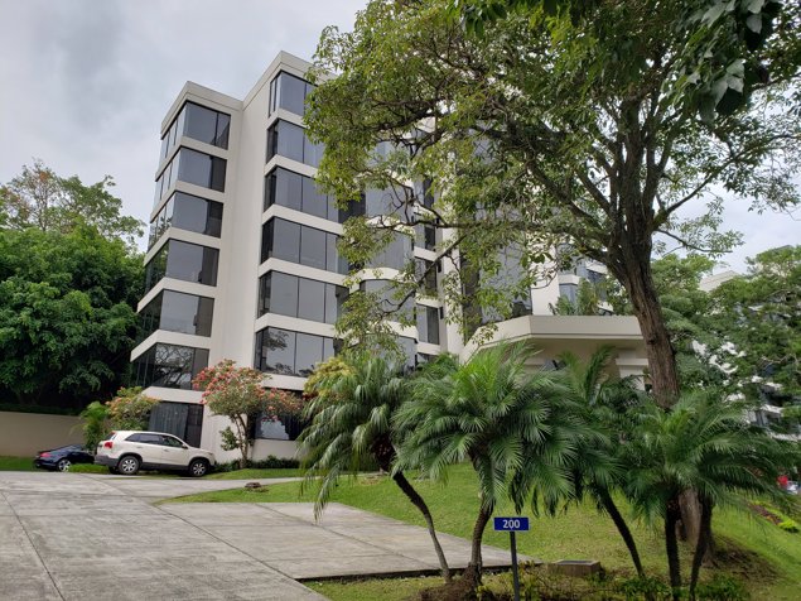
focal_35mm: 26
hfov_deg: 67.3
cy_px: 300
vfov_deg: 53.0
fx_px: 602
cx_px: 400
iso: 50
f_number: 2.4
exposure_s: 1/1105
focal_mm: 4.3
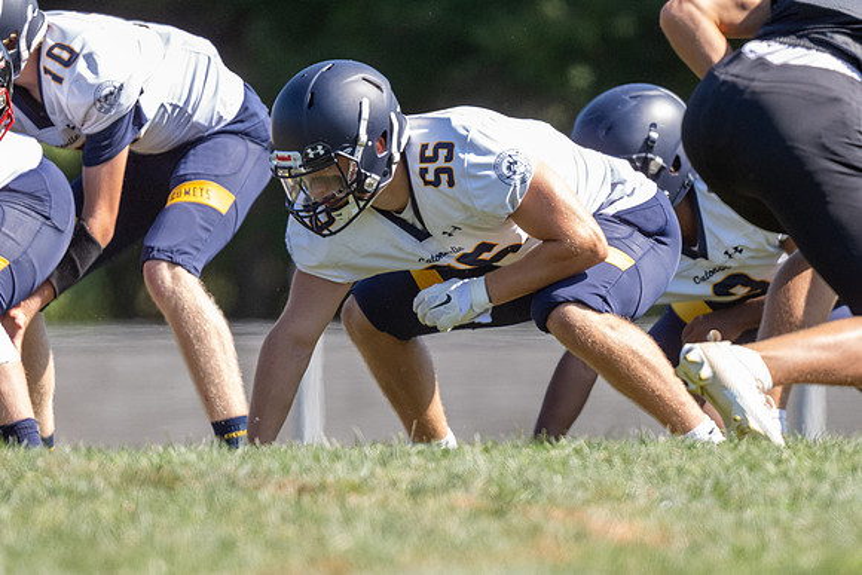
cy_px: 244
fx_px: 20815
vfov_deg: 1.6
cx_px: 426
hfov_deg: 2.4
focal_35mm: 869
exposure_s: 1/1600
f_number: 5.6
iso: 1250
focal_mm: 500
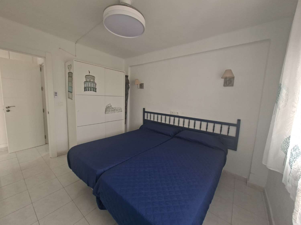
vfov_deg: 89.9
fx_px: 113
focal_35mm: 13
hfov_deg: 106.2
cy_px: 112
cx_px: 150
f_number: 2.2
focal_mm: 1.74
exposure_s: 1/40
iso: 40
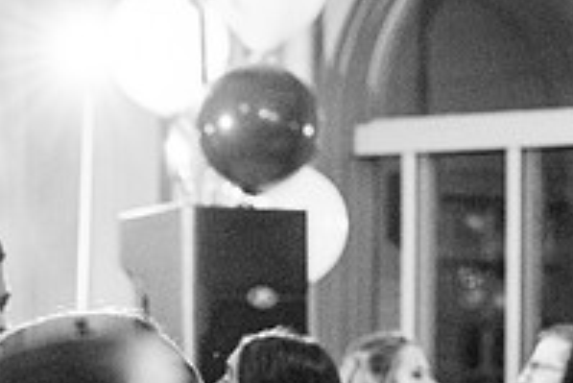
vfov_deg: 6.7
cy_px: 549
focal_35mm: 204
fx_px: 3249
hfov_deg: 9.9
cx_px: -167
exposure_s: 1/30
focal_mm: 70
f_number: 5
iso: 10000
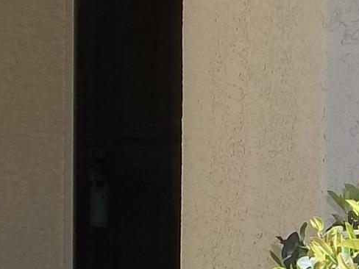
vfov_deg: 8.9
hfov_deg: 11.7
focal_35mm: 166
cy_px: 190
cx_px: 389
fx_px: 1722
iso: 80
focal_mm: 4.9
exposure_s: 1/500
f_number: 3.5
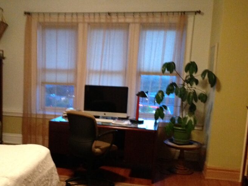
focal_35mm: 43
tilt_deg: -8.8
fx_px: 308
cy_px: 108
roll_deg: -1.8
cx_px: 96
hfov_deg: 43.6
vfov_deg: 33.5
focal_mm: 4.28
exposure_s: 1/15
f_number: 2.4
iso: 640
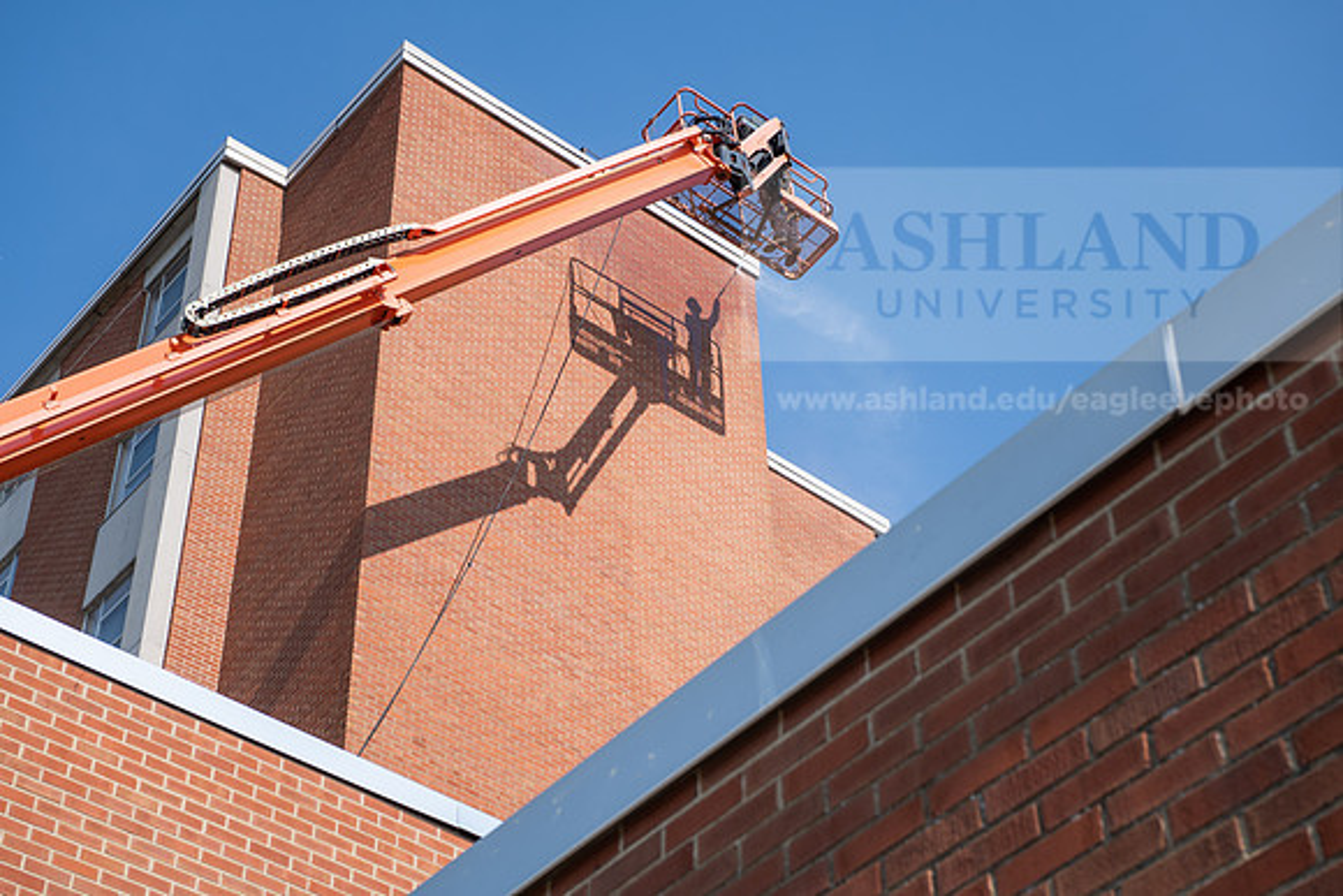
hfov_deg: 32.4
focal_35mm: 62
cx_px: 672
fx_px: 2313
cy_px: 448
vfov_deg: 21.9
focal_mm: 62
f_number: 7.1
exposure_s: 1/640
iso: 200
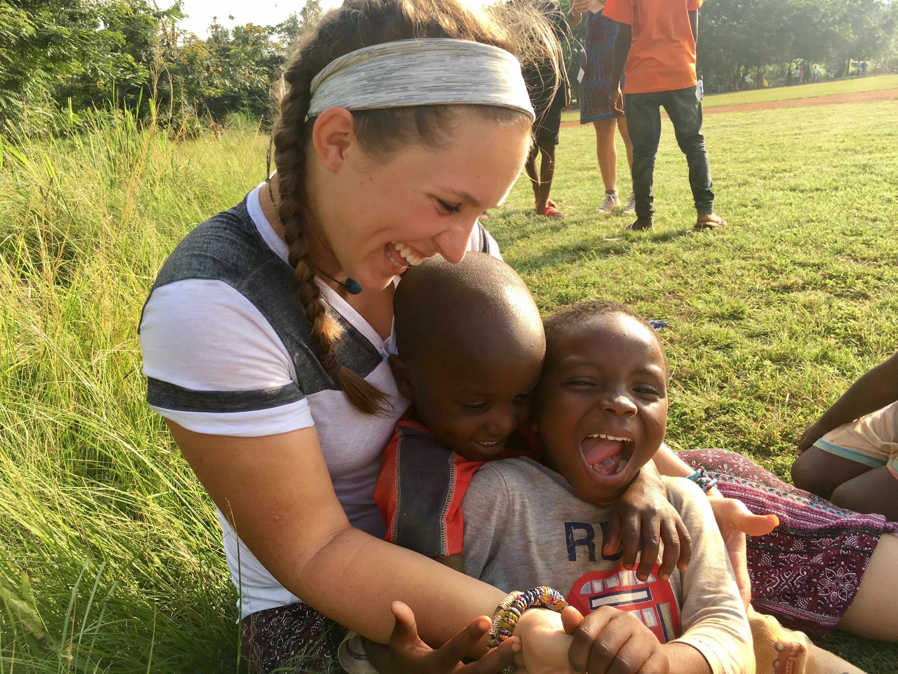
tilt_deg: -16.5
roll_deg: +5.7
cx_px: 449
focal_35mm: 29
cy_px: 337
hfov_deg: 61.7
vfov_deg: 48.2
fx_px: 752
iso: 25
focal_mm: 4.15
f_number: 2.2
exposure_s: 1/358
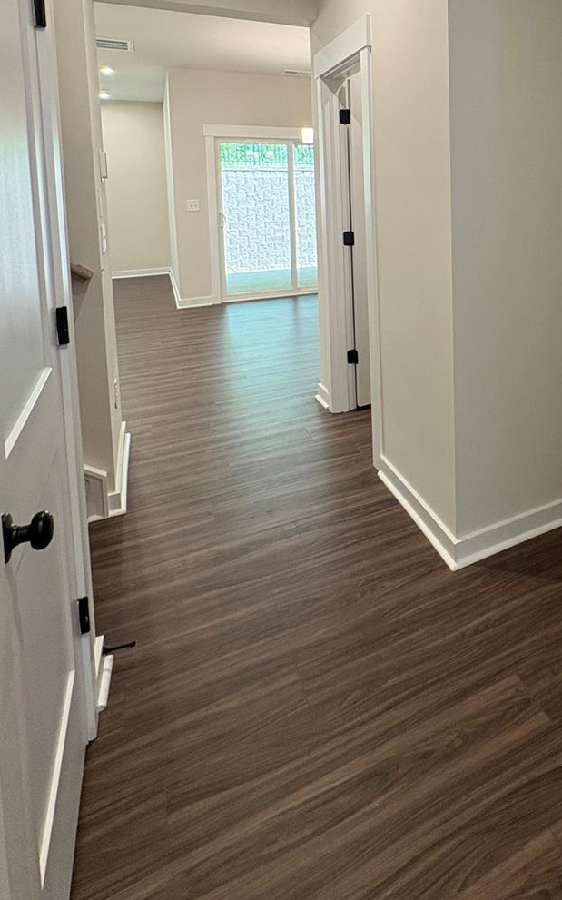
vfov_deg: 72.0
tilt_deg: -3.6
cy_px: 227
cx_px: 470
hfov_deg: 49.1
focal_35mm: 23
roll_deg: -0.3
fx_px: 564
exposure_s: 1/60
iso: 250
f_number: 2.2
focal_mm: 2.22
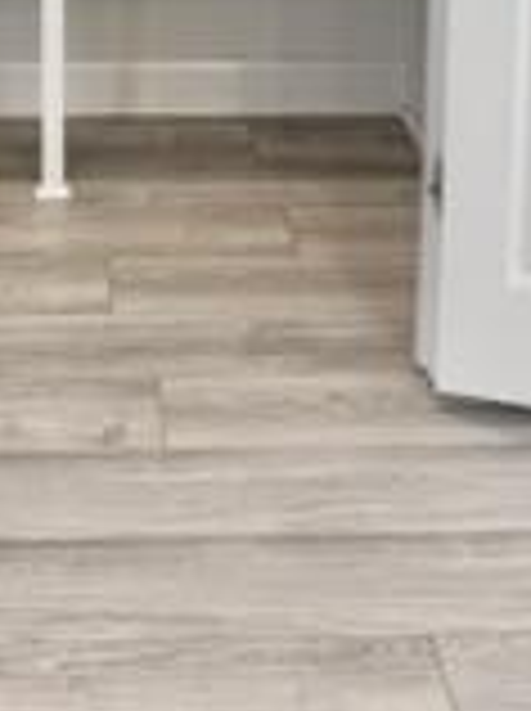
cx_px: 86
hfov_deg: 19.8
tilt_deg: -11.0
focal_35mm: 73
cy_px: -261
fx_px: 1497
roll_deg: +0.6
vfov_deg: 23.1
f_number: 1.78
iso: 100
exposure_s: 1/120
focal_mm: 6.76
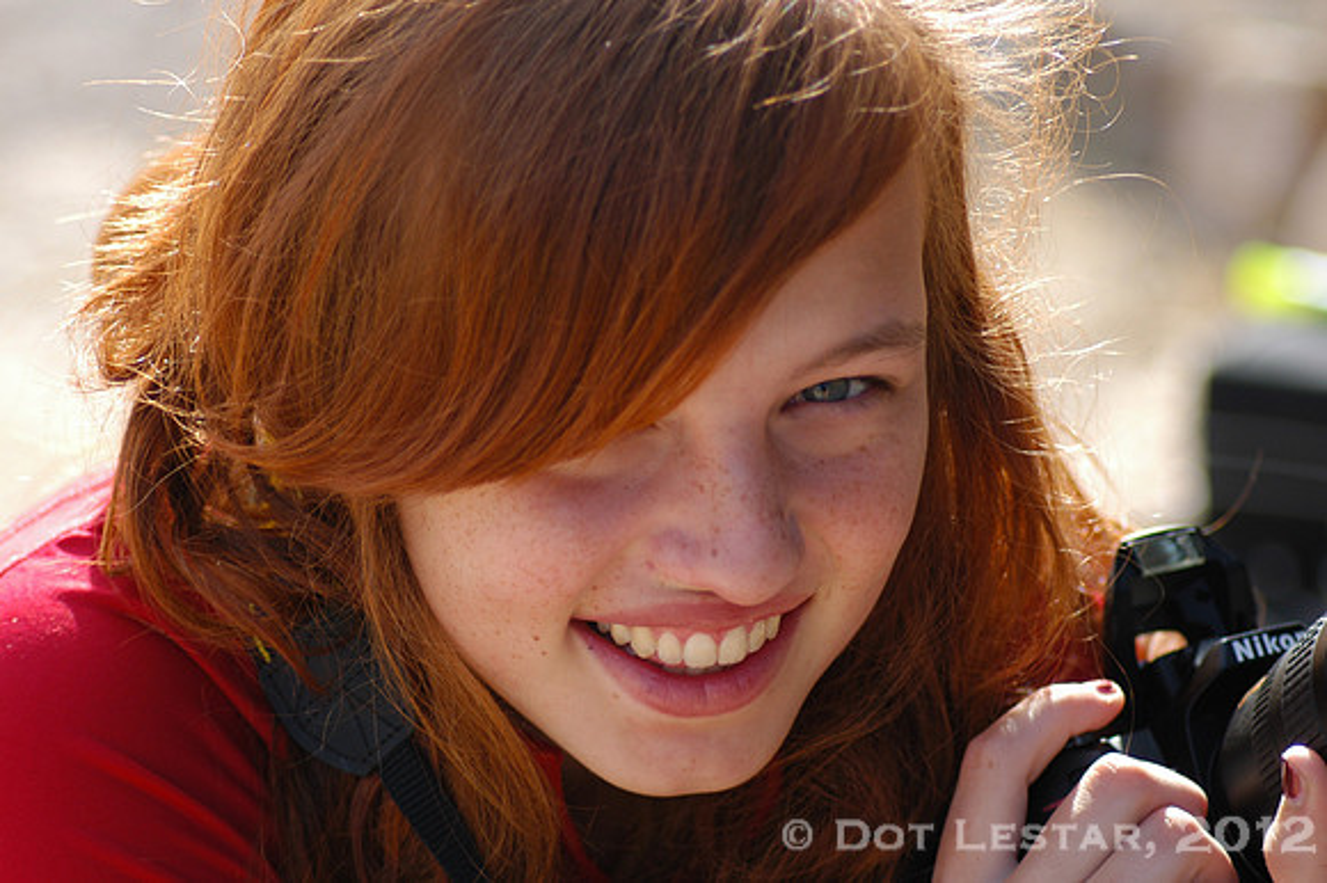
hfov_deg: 15.2
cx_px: 664
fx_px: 4973
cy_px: 442
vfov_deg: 10.1
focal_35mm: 135
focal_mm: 90
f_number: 4.2
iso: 200
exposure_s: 1/350
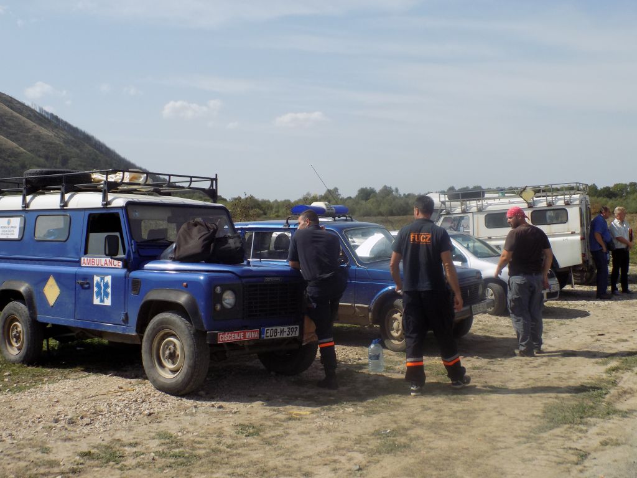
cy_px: 239
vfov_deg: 31.5
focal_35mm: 46
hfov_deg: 41.2
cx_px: 318
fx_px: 846
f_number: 3.7
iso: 80
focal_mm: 8.1
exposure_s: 1/1250
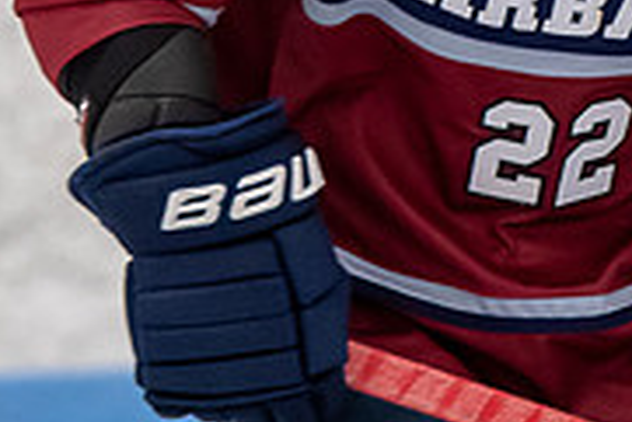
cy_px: -490
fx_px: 22436
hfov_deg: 1.6
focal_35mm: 1277
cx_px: 580
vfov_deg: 1.1
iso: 800
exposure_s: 1/500
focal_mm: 150
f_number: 3.2
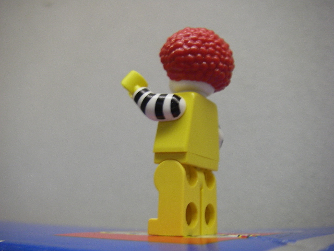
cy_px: 126
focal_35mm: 38
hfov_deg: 49.0
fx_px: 367
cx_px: 167
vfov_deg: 37.7
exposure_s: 1/15
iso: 160
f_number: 3.3
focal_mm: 6.3
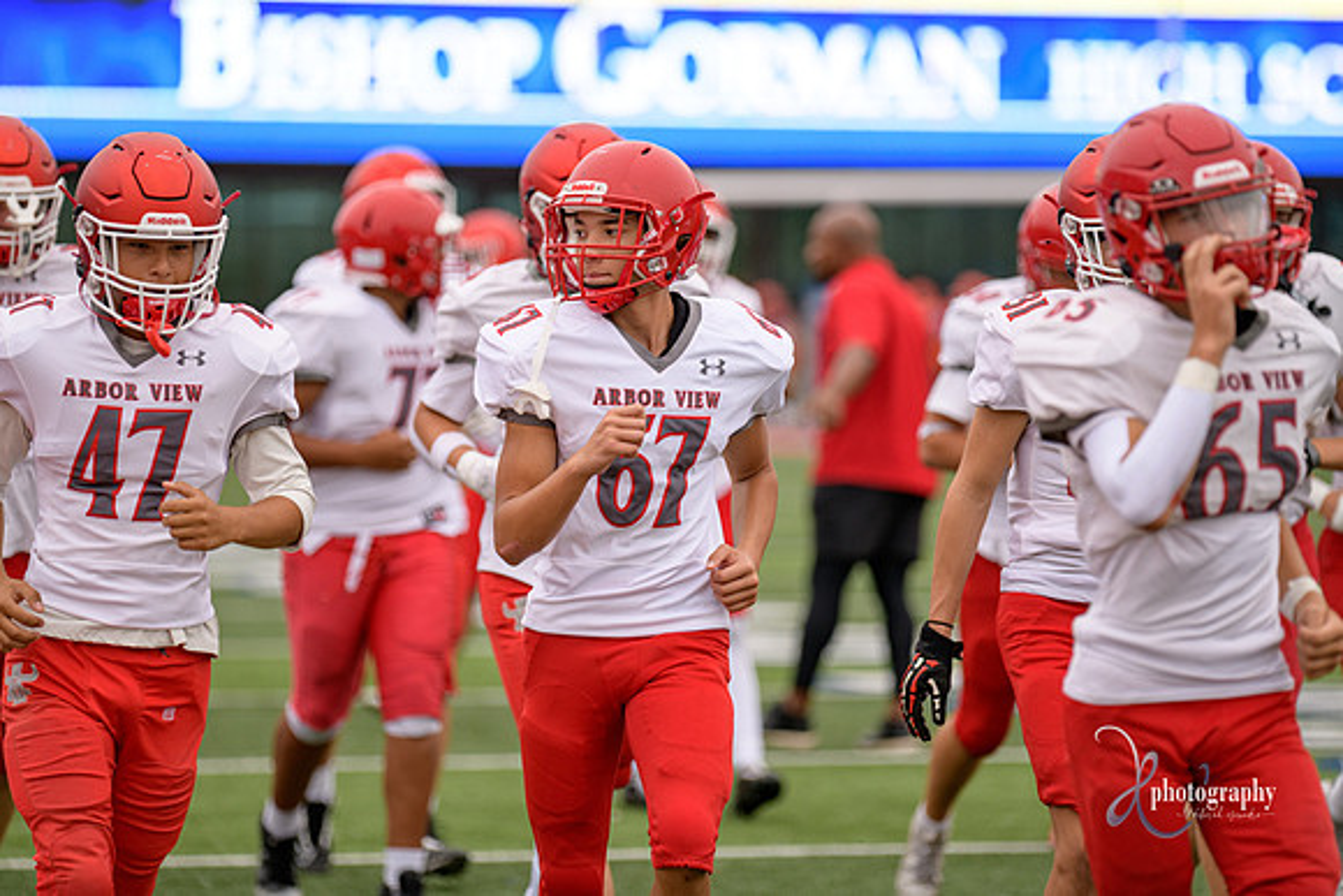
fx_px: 8209
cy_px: 448
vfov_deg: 6.2
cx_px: 672
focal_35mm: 220
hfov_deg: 9.4
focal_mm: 220
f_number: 2.8
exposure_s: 1/500
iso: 140
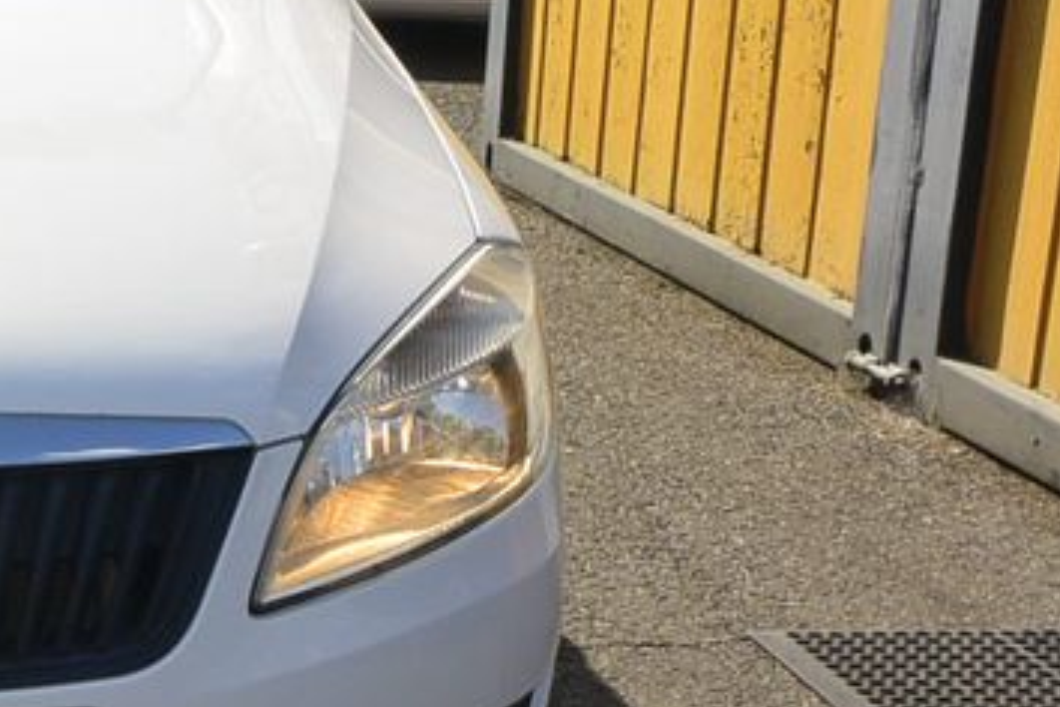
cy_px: 469
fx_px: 2473
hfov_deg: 22.0
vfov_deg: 16.2
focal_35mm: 84
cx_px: -269
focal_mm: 11
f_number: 10
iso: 160
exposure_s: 1/250
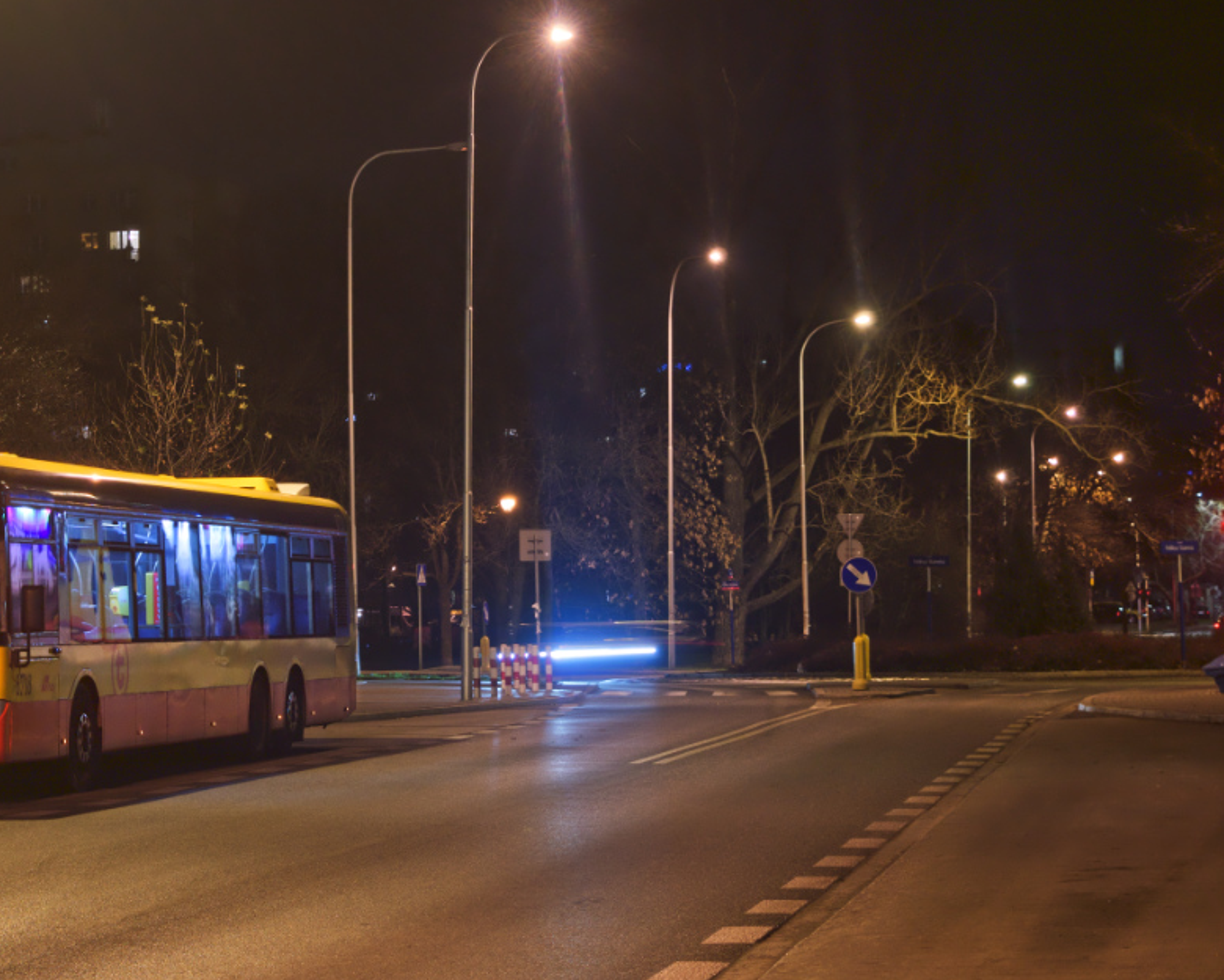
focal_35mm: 104
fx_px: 3767
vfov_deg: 14.8
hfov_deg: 18.4
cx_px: 342
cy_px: 492
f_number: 5.3
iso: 100
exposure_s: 1.3
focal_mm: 48
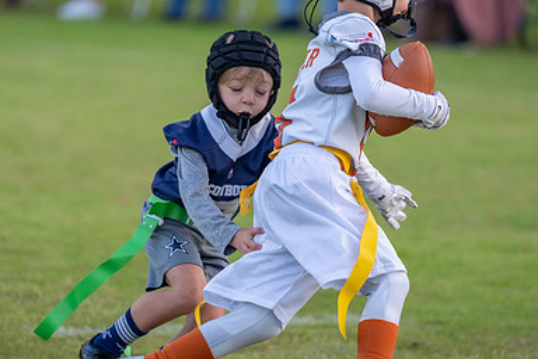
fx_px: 4513
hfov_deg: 6.8
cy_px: 175
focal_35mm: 302
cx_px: 234
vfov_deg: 4.6
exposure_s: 1/1000
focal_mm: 200
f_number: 2.8
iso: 800
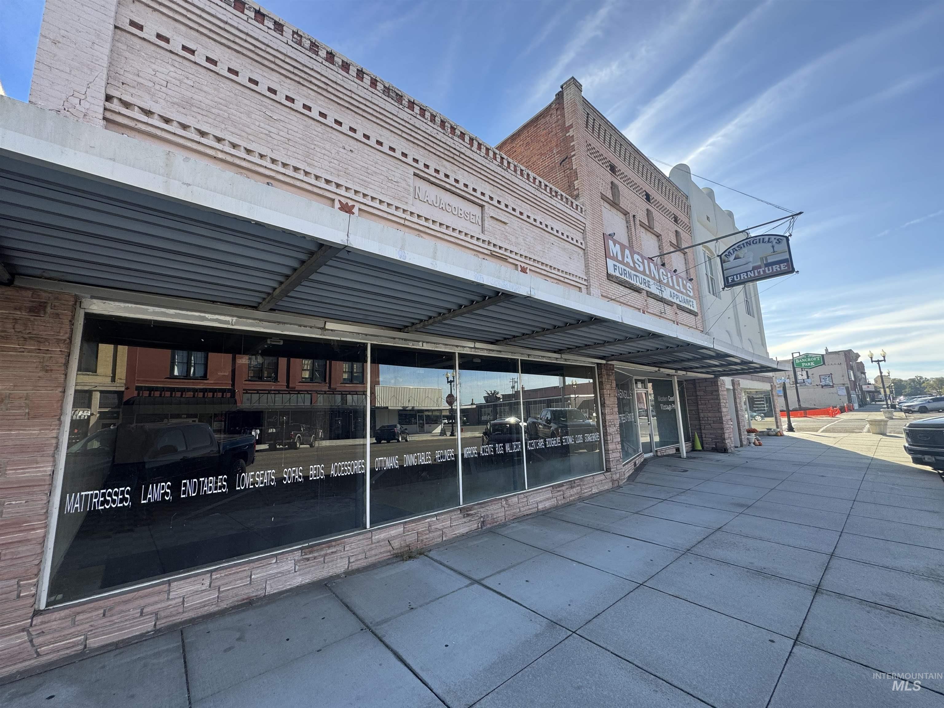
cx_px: 472
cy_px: 354
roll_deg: +2.0
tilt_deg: +8.7
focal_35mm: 14
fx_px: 382
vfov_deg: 85.7
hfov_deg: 102.1
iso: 40
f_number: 2.2
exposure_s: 1/370
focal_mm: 2.22
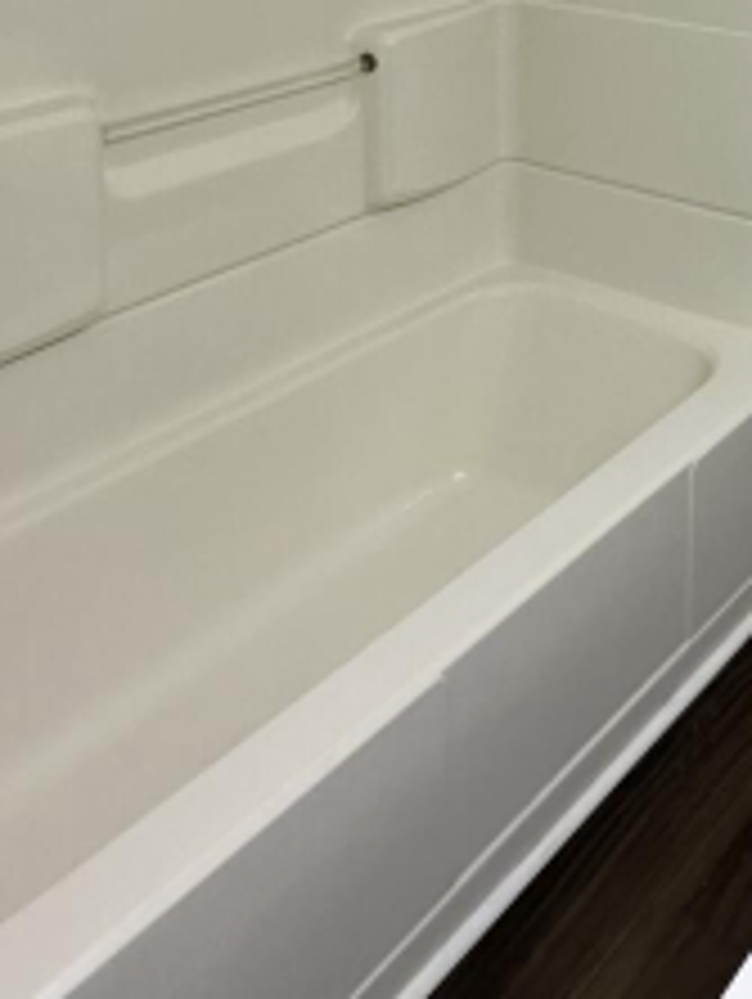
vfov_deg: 36.3
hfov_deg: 30.6
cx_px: 838
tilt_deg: -4.5
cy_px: -155
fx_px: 1214
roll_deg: -0.7
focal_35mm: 42
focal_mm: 2.22
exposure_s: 1/120
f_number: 2.2
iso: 160
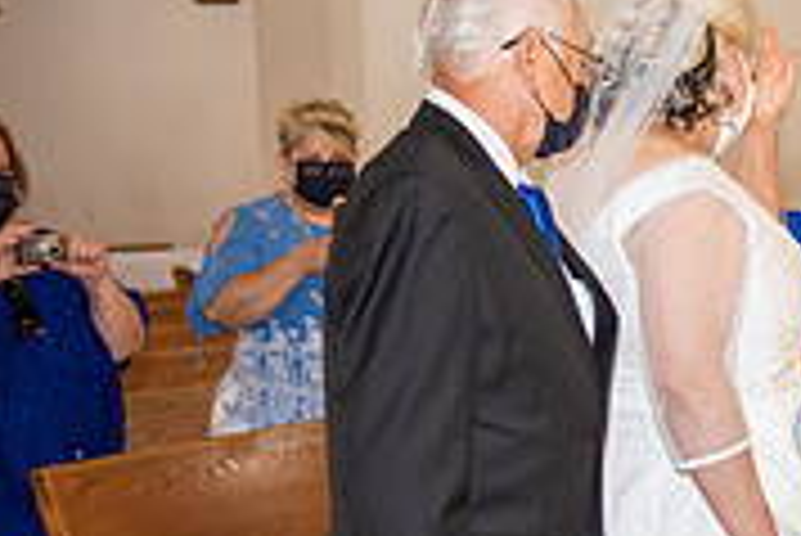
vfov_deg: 11.7
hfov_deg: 16.2
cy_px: 394
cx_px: 1148
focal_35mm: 117
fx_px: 2605
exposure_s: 1/160
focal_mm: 36
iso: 1000
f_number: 2.8
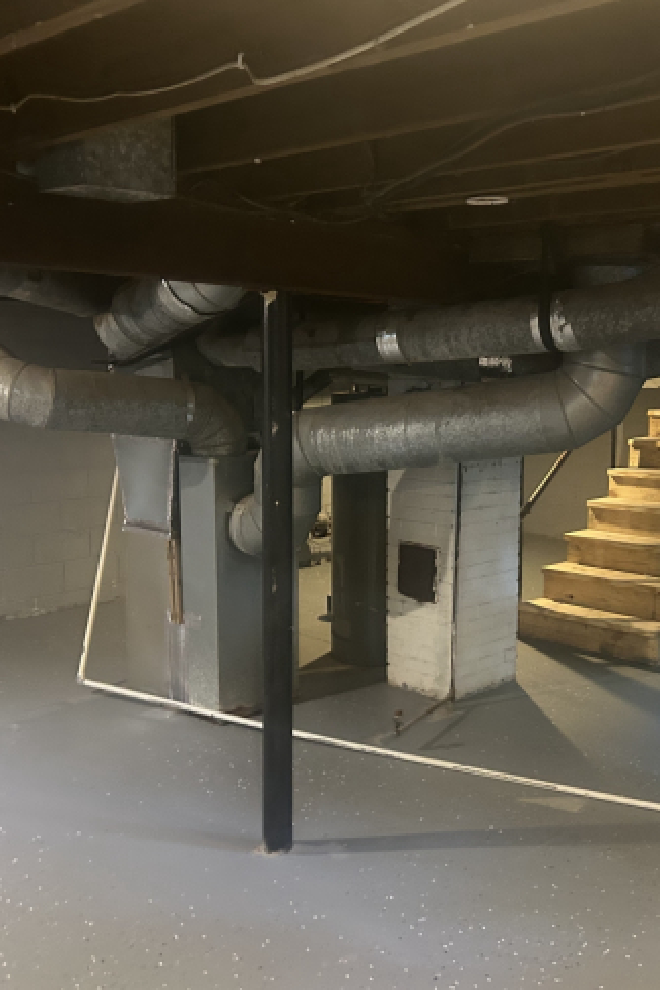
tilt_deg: -8.3
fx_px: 1017
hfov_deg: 35.9
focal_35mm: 37
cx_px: 375
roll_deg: -0.4
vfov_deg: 51.9
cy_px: 498
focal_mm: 5.7
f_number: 1.5
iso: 640
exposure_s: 1/30
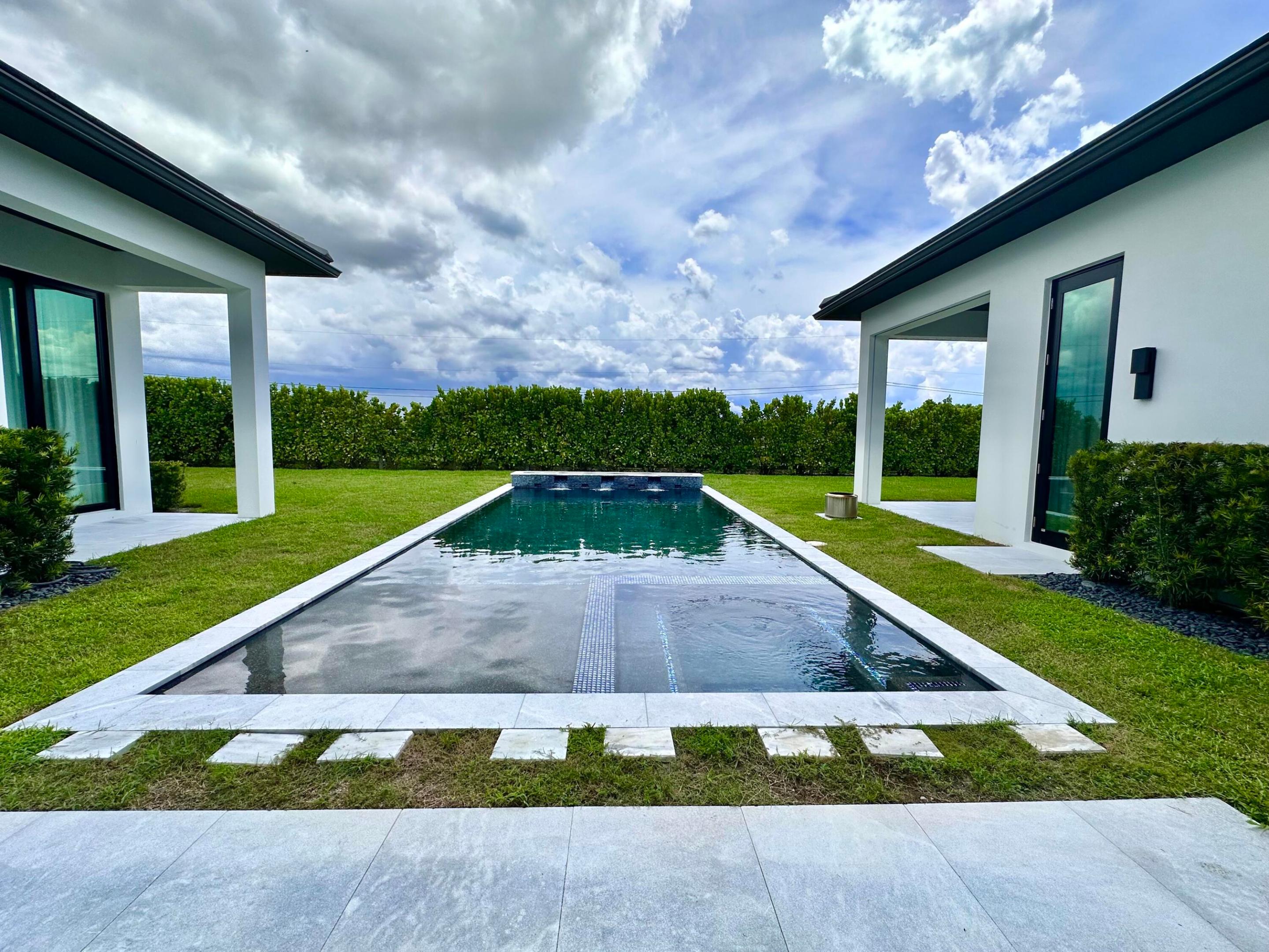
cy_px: 476
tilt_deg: -5.3
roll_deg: -1.4
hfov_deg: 102.1
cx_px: 634
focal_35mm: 14
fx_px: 513
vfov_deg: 85.7
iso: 50
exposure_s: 1/3731
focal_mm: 2.22
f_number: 2.2
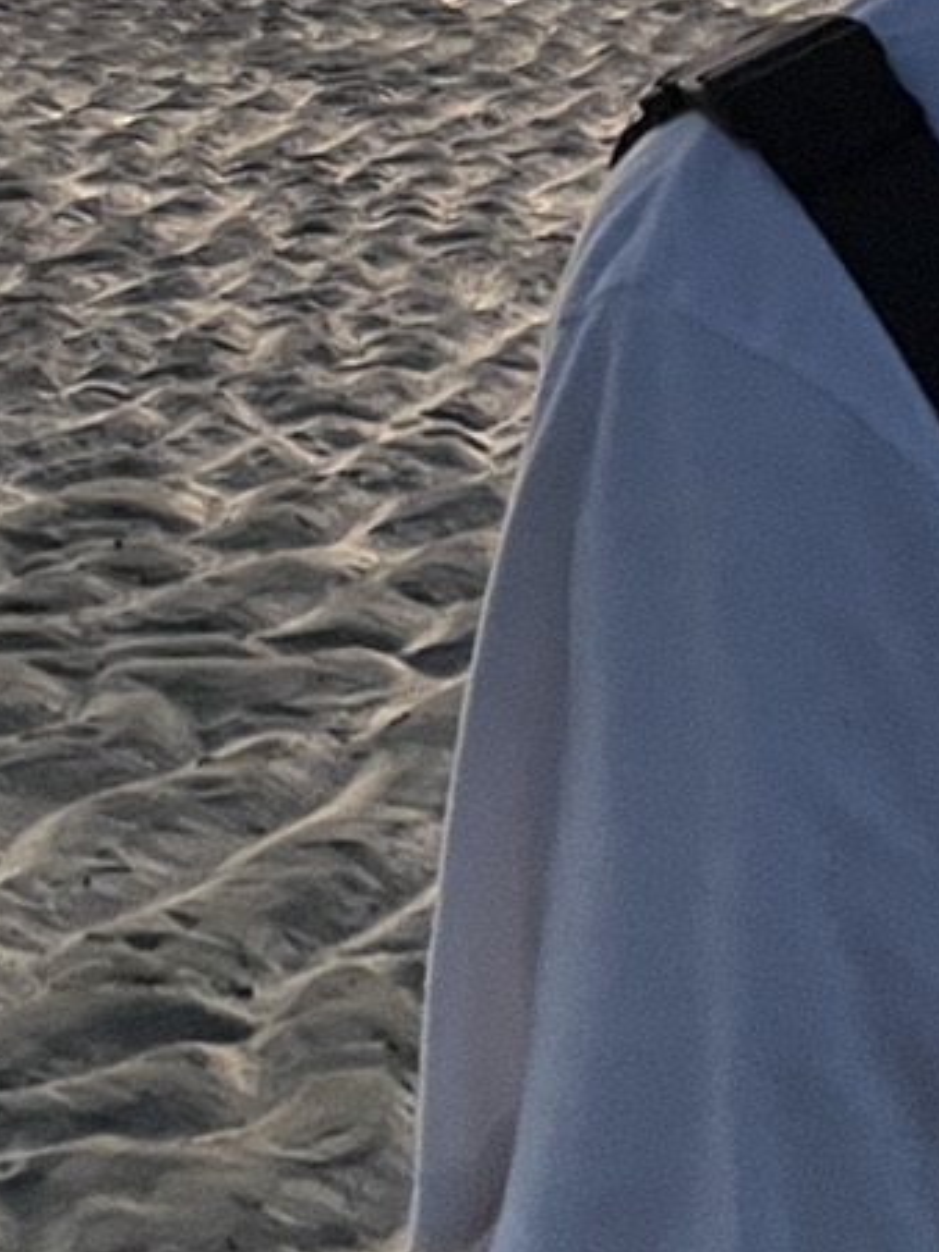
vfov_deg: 15.4
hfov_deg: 12.7
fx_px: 4159
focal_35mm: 115
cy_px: -803
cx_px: 19
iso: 250
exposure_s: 1/60
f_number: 1.6
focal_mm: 4.2
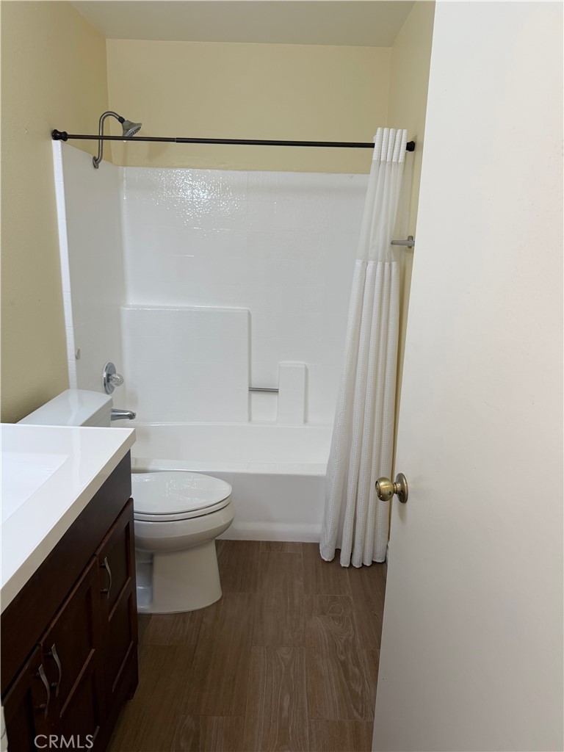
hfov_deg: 56.8
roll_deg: -2.4
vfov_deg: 71.6
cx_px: 282
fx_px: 521
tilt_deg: -15.1
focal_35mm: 24
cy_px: 376
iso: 125
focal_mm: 6.76
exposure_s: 1/120
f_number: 1.78
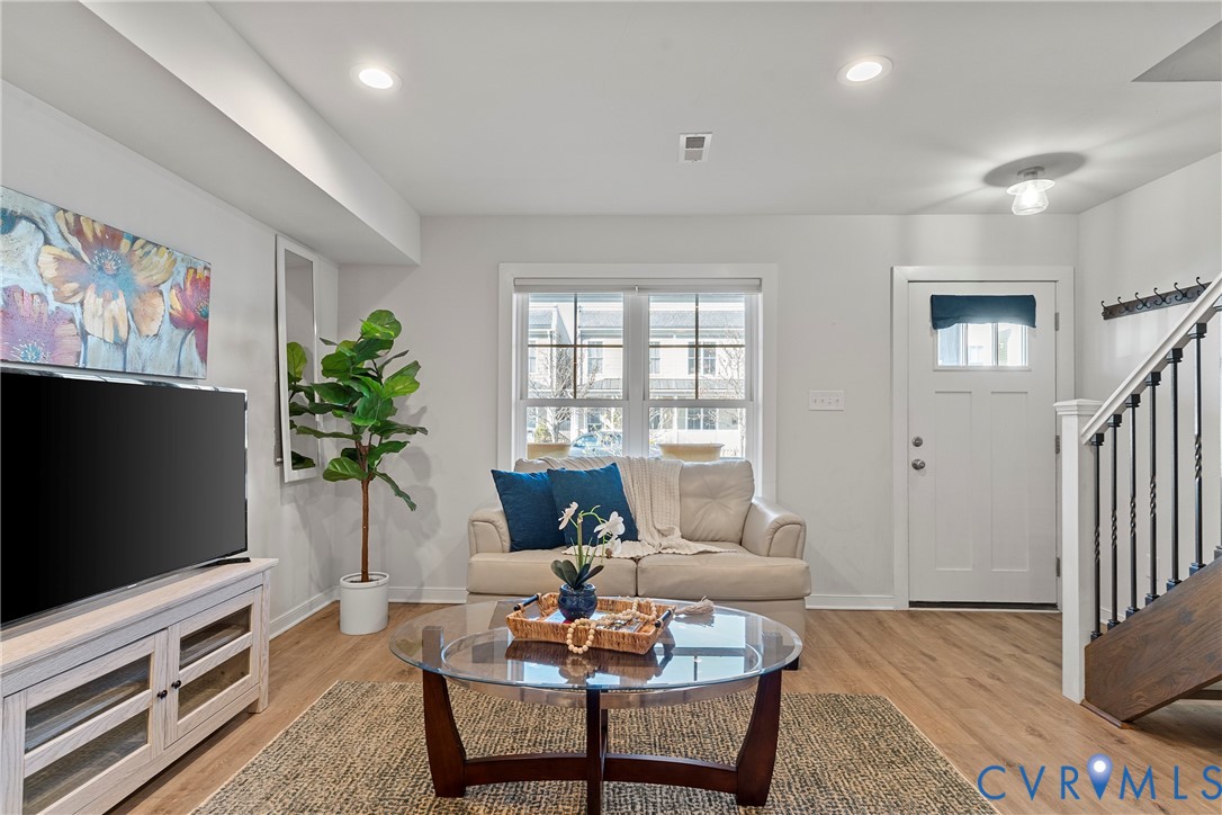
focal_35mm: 18
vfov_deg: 67.4
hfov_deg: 90.0
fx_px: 611
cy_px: 408
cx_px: 611
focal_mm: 18
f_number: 8
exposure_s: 1/6
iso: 640
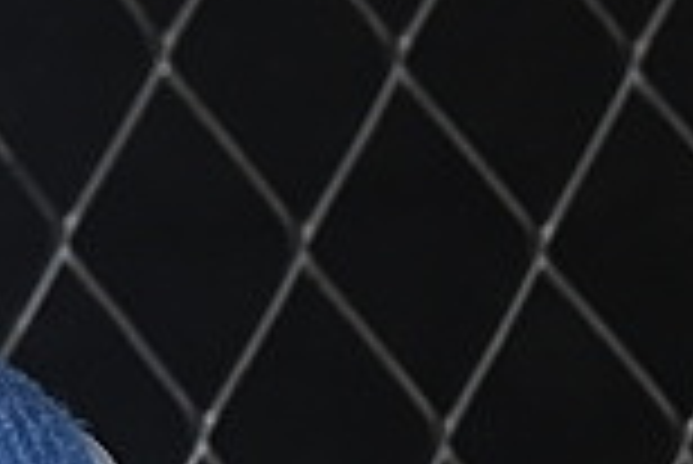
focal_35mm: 525
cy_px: 613
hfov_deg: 3.8
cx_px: -1611
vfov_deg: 2.6
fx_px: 10116
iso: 160
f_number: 7.1
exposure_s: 1/80
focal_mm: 50
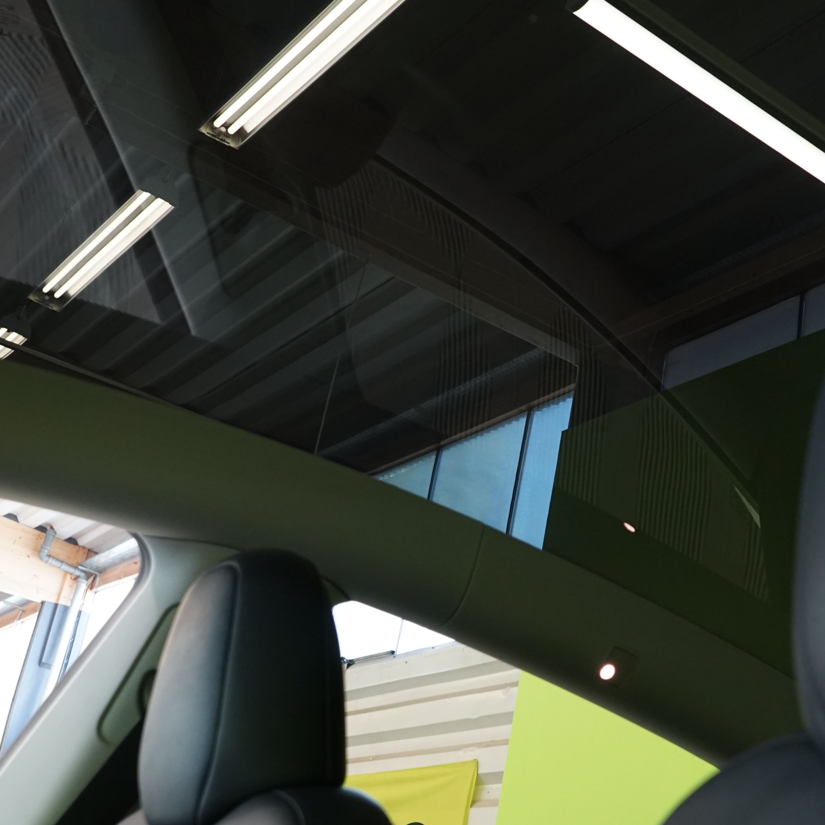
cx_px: 629
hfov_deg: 32.7
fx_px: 1375
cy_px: 425
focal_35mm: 51
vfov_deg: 33.4
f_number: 5
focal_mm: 29
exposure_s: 1/20
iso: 1250
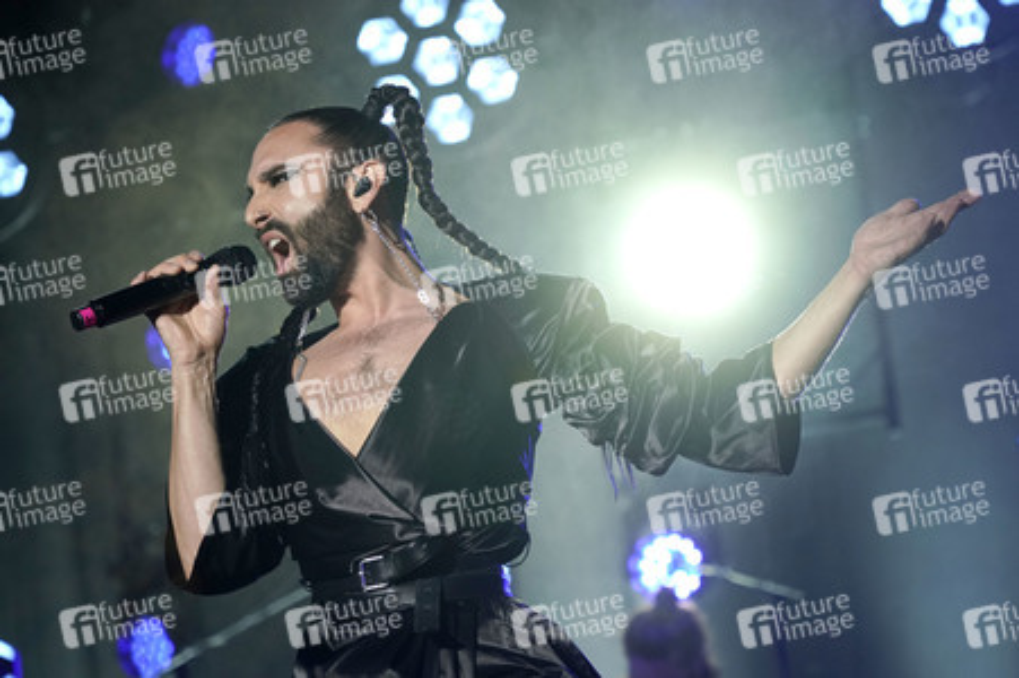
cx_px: 510
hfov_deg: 18.0
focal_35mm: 114
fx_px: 3224
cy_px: 339
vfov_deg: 12.0
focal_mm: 114
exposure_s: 1/250
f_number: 5
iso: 2000
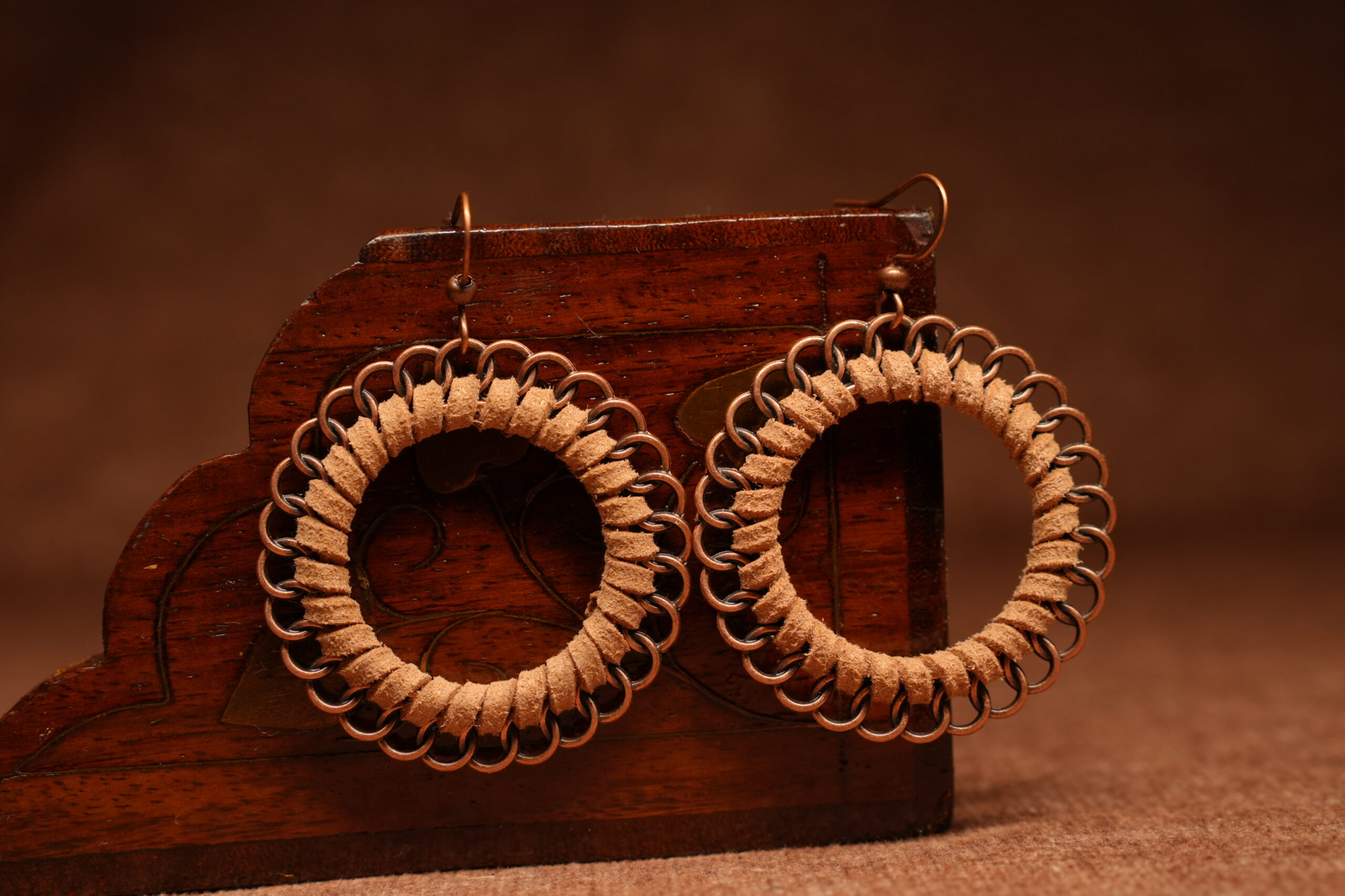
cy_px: 448
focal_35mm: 52
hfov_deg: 38.2
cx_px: 672
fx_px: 1943
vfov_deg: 26.0
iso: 400
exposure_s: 1/100
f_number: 4
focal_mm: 35
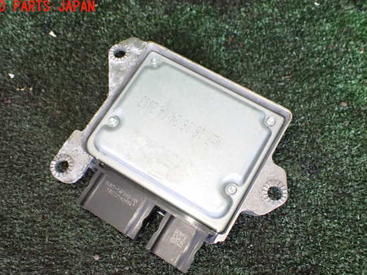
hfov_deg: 55.3
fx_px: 350
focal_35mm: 33
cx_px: 174
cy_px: 150
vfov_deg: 42.9
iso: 800
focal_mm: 5.4
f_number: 2.3
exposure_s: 1/80
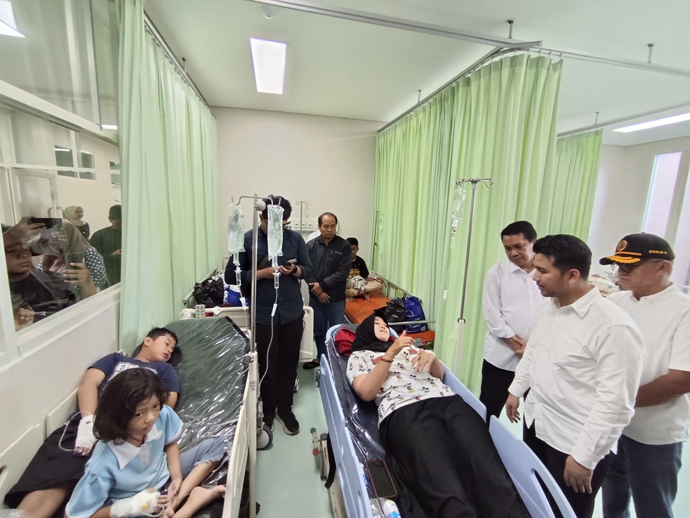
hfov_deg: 98.2
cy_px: 259
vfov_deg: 81.7
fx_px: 299
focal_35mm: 15
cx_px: 345
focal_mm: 1.65
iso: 446
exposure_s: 1/50
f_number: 2.2
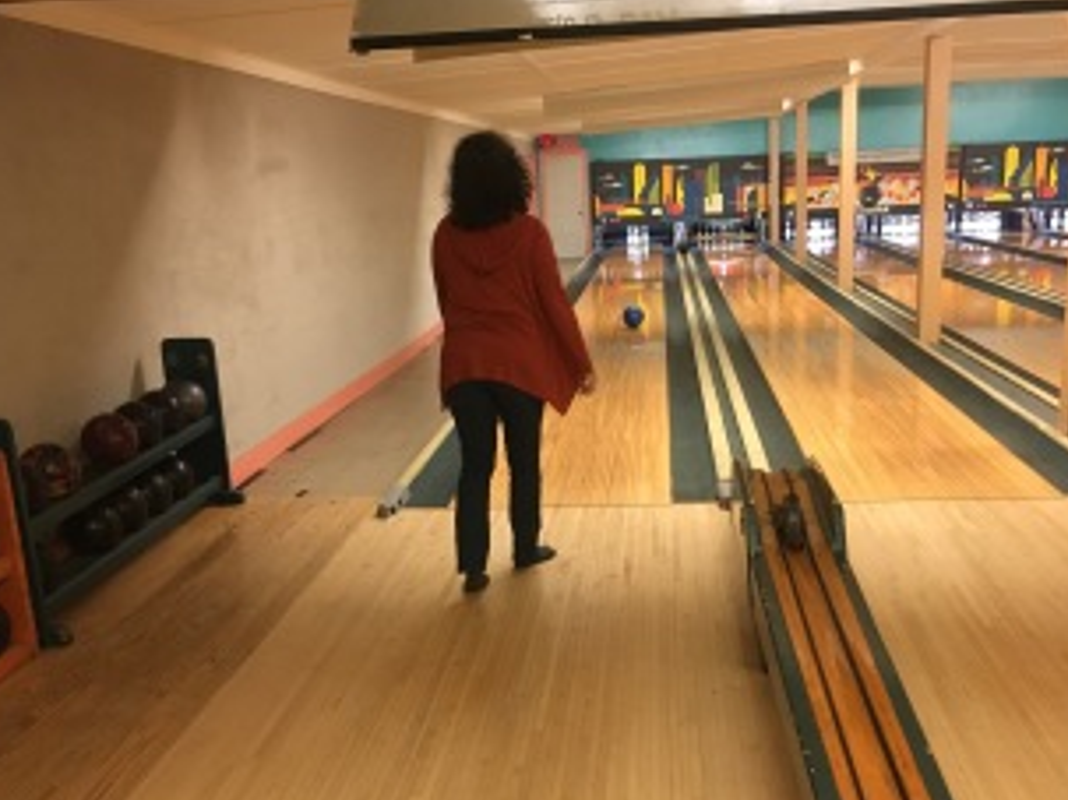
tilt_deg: -14.4
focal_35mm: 35
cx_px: 596
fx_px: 1079
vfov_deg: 40.6
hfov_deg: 52.5
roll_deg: +2.5
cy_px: 448
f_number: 2.2
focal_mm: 4.15
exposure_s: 1/30
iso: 200
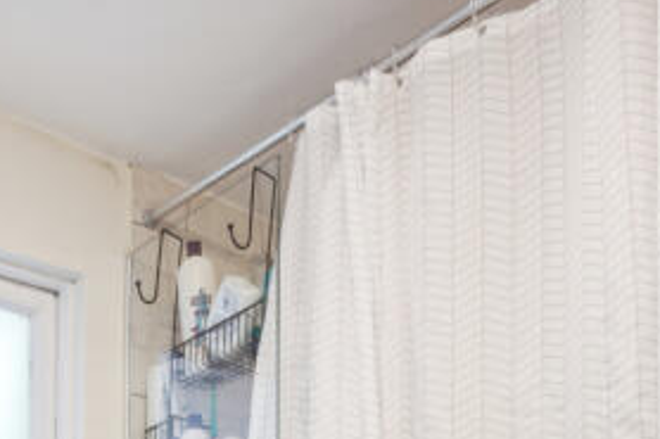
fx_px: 1081
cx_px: -7
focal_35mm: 59
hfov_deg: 31.3
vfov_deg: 18.2
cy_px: 791
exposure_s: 1/2
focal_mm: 16
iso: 500
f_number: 11
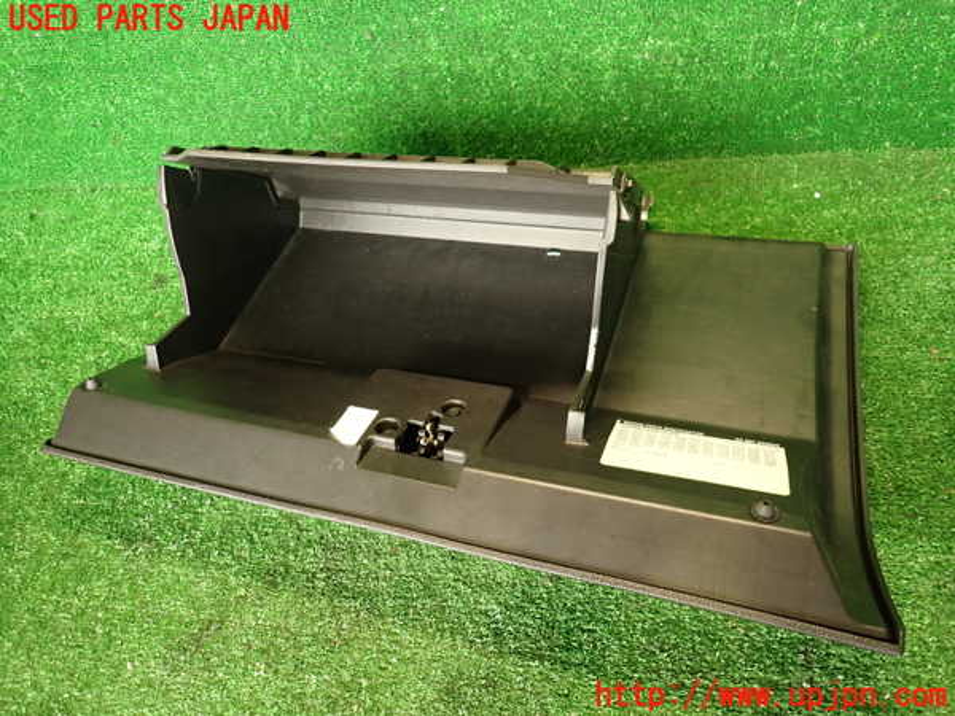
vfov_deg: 54.9
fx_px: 690
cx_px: 478
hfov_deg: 69.4
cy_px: 358
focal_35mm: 25
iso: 250
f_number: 2
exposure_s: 1/30
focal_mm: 4.5
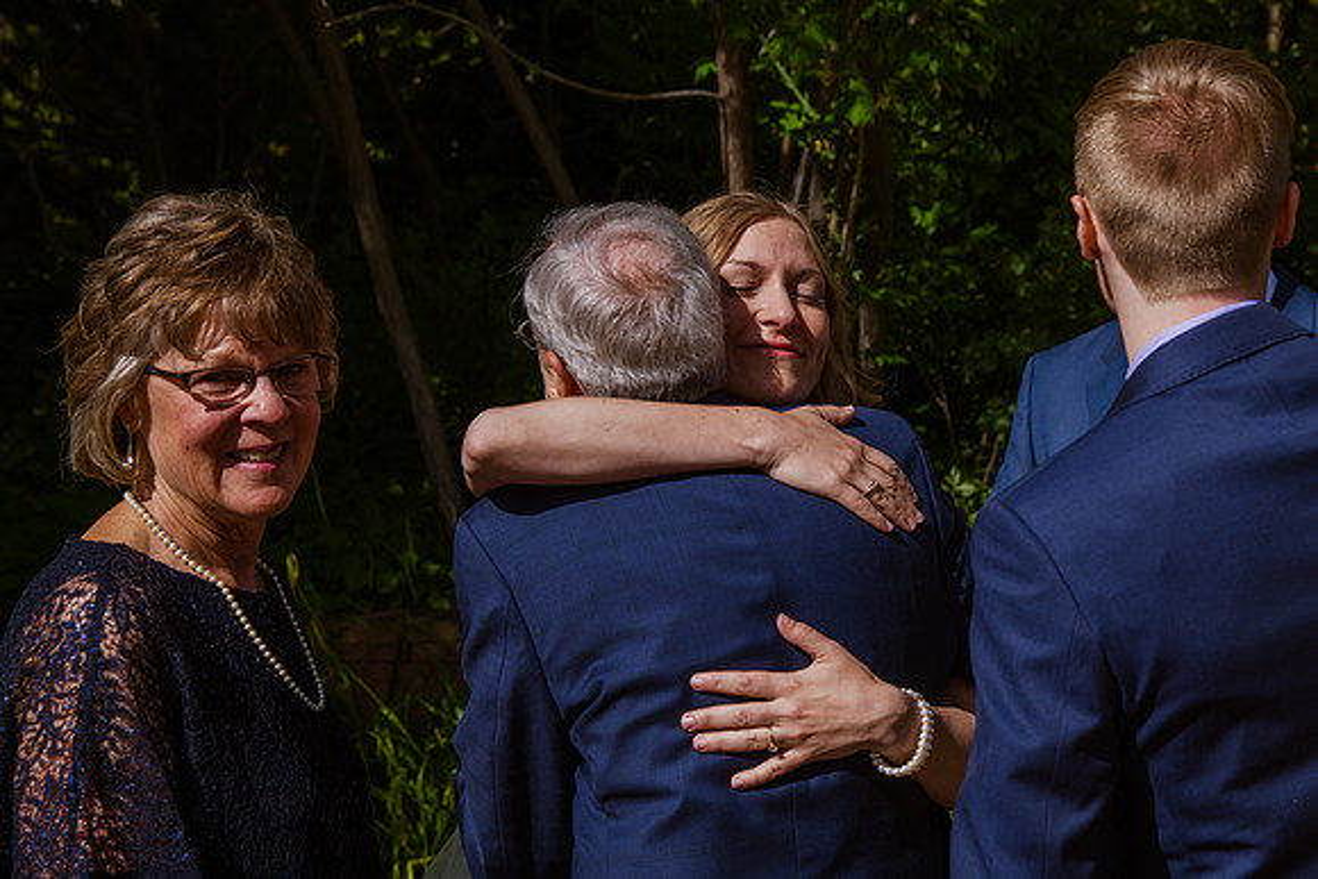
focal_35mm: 75
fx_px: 2757
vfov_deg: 18.1
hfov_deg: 26.9
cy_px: 378
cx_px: 752
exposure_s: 1/640
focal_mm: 66
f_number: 8
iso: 200
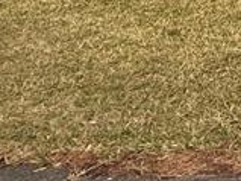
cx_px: 643
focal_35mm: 90
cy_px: -219
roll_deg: +0.5
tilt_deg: +0.8
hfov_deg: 13.1
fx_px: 626
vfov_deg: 13.3
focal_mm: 2.22
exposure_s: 1/318
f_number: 2.2
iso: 50
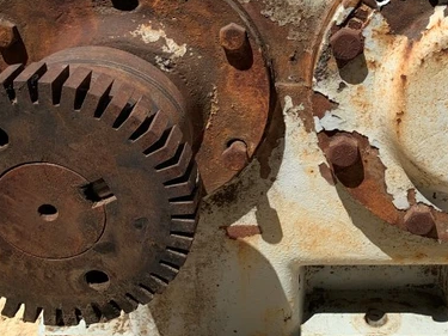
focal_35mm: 52
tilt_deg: -22.4
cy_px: 52
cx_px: 360
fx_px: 673
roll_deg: -1.6
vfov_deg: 27.3
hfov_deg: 35.6
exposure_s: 1/2545
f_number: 1.8
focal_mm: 4.25
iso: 25
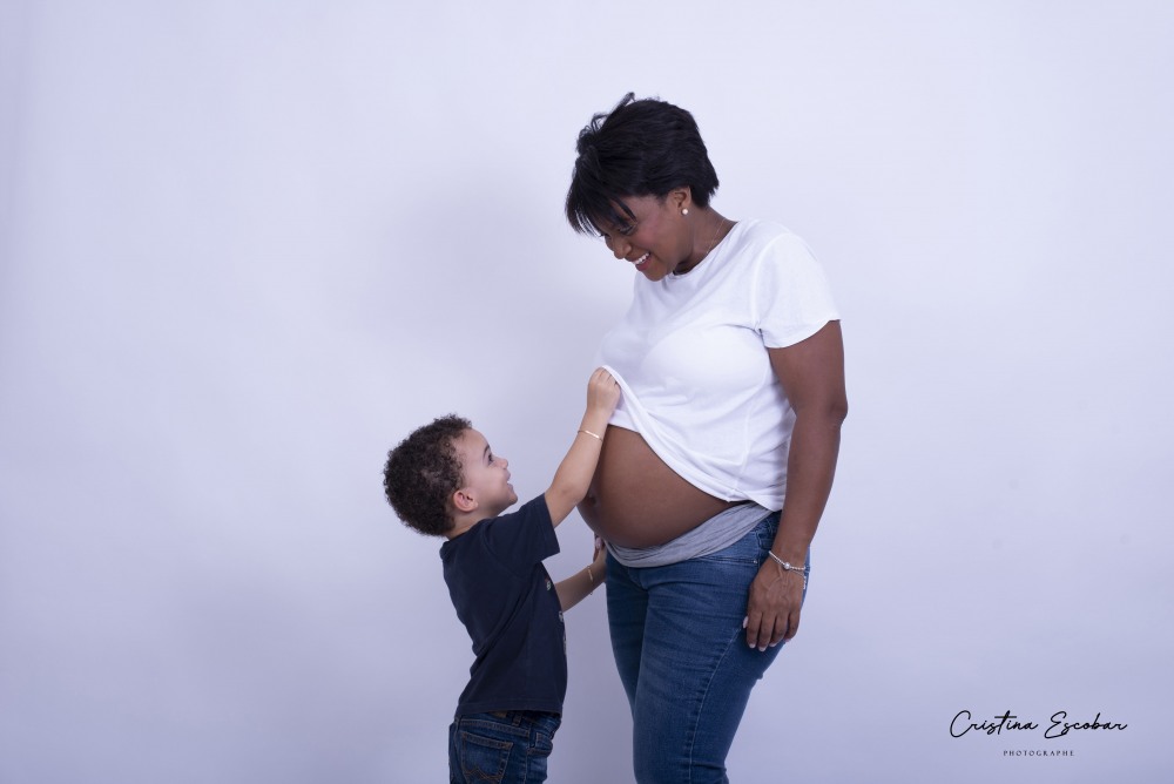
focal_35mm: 50
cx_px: 587
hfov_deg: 39.6
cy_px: 392
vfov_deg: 27.0
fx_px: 1631
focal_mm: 50
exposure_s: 1/160
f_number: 8
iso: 100
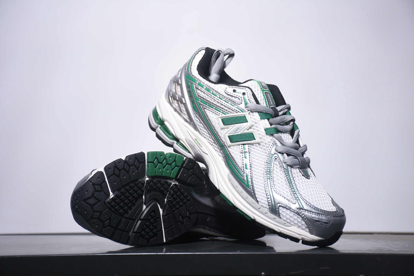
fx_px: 966
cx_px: 207
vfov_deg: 16.3
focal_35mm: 84
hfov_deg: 24.2
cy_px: 138
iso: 100
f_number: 5.6
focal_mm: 56
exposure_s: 1/20
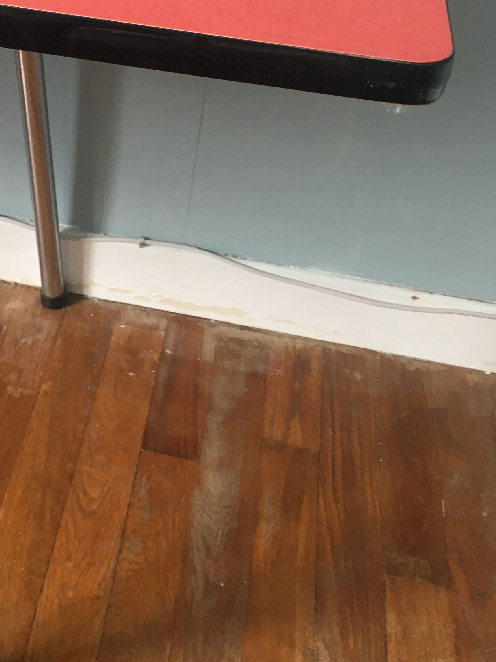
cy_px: 186
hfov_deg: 27.8
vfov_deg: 36.8
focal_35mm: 51
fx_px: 974
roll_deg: -3.4
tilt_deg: -35.7
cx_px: 76
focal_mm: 4.15
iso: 100
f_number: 2.2
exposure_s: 1/33
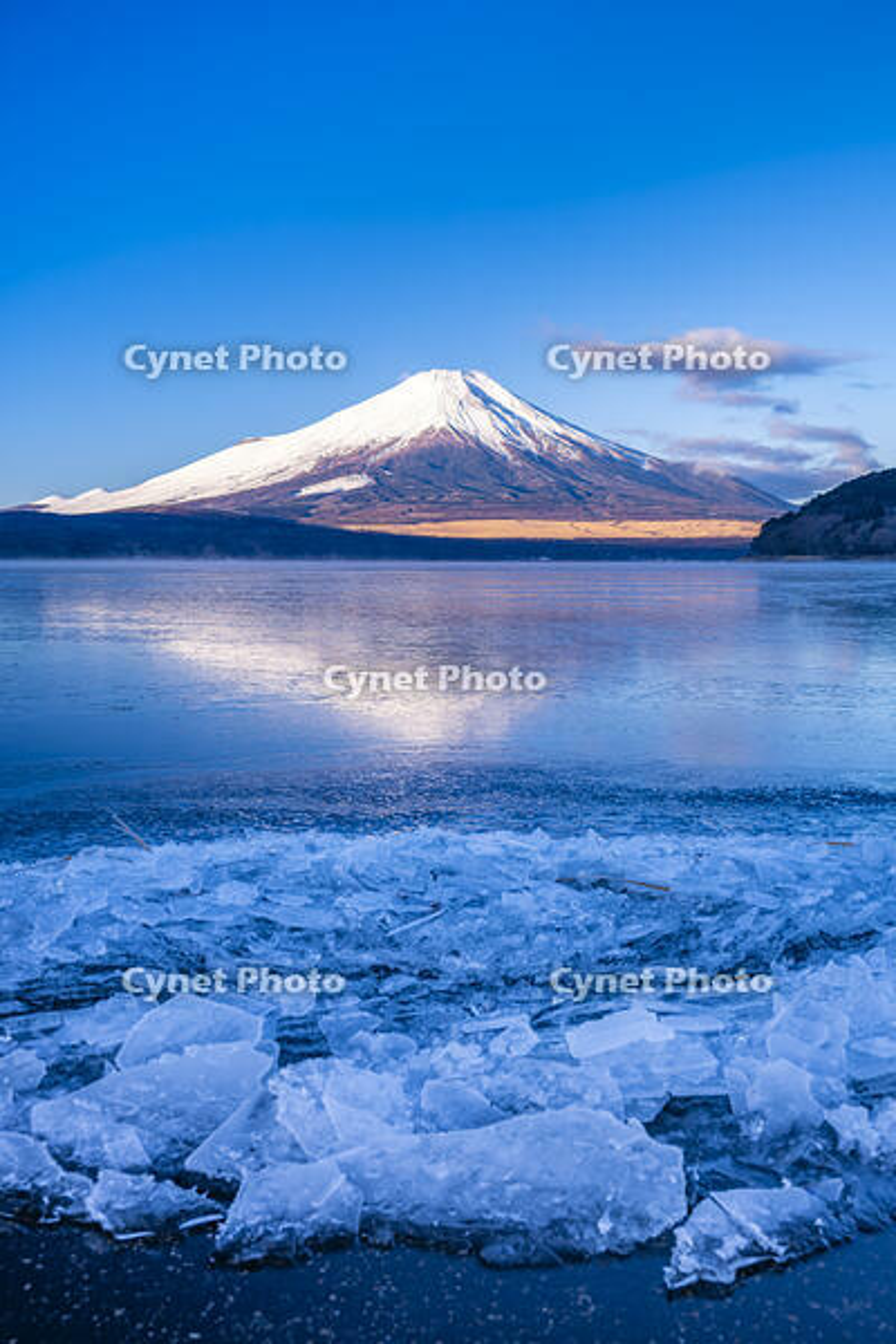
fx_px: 1139
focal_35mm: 30
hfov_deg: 43.0
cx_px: 448
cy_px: 672
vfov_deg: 61.1
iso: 64
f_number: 9
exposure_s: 1/10
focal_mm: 30.5
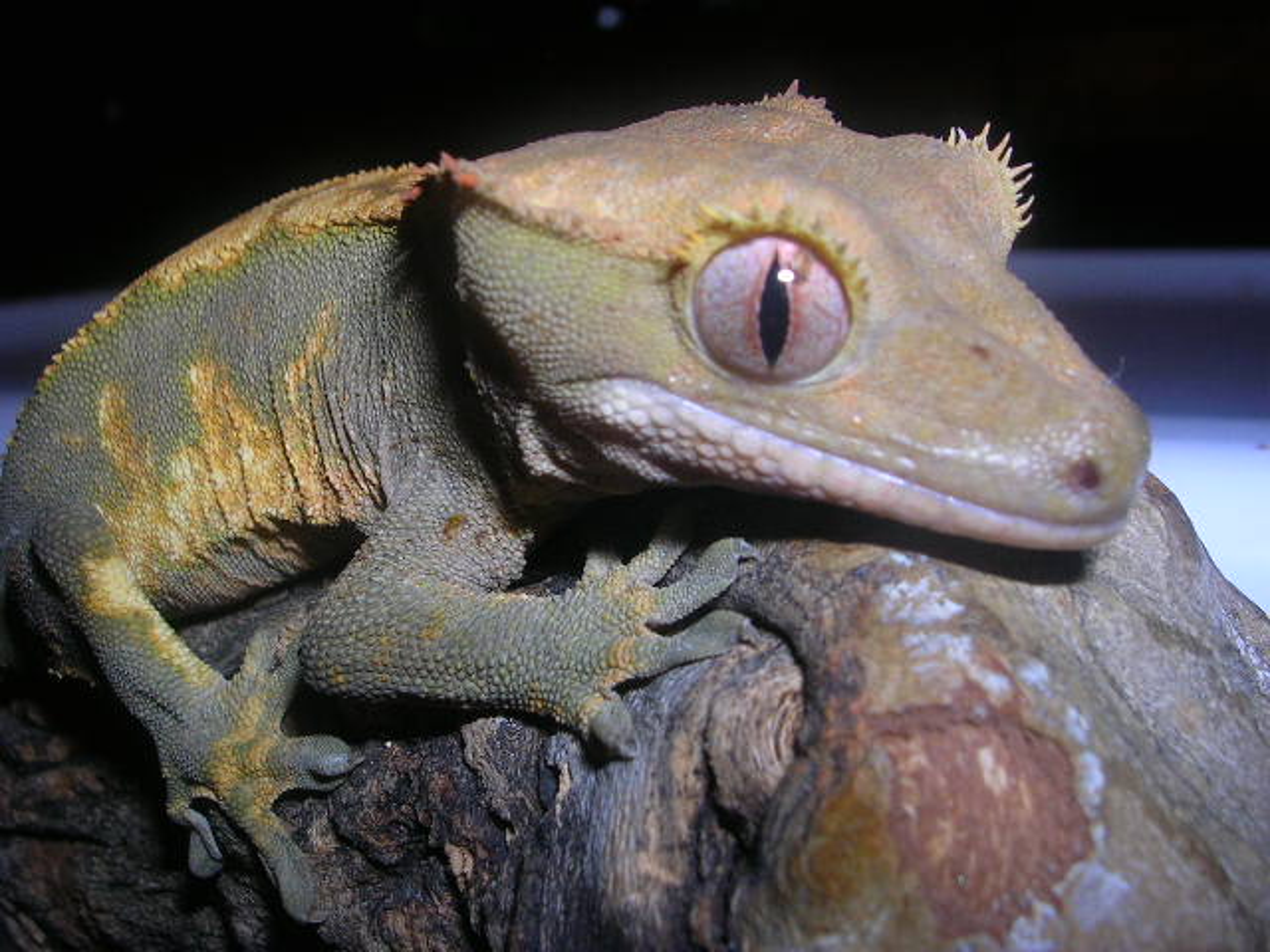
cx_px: 635
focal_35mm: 38
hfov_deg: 49.0
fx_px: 1394
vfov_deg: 37.7
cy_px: 476
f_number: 5.6
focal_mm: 5.8
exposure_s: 1/60.1
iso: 50
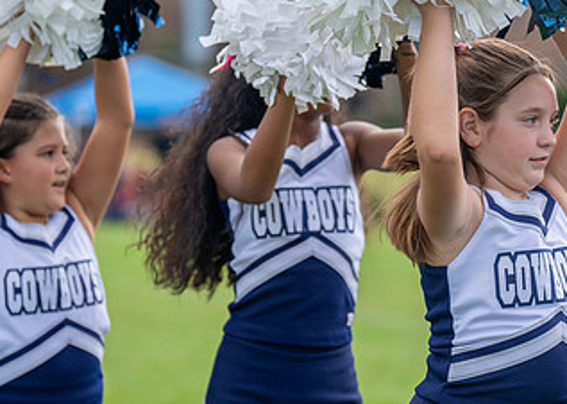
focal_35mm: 222
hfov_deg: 9.1
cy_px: 236
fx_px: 3573
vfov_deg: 6.5
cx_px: 453
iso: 500
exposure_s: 1/4000
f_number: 2.8
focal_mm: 112
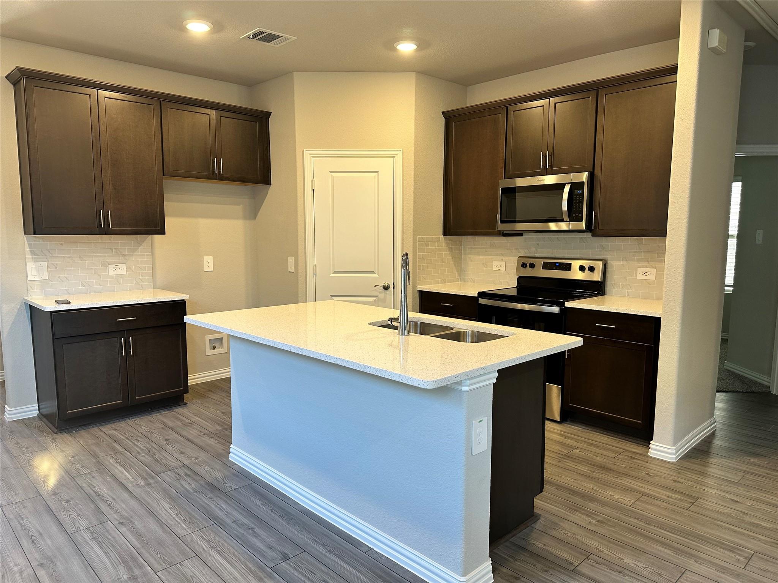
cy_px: 292
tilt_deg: -6.6
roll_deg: -0.6
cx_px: 389
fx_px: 539
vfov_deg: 56.8
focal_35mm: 24
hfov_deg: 71.6
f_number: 1.78
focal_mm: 6.86
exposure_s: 1/60
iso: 125
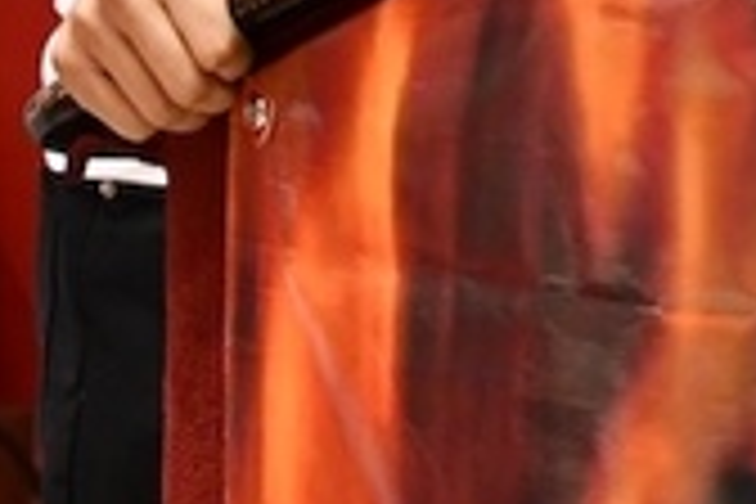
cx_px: 662
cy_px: -639
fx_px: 9239
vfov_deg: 3.1
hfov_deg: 4.7
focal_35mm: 440
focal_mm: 48
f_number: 4.5
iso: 3200
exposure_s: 1/100
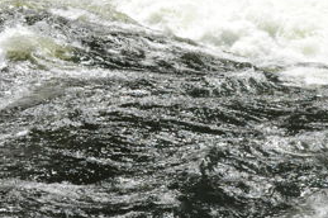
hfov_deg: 17.4
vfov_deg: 12.6
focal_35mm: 108
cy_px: 110
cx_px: 466
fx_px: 983
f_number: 11
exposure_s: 1/250
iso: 200
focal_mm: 35
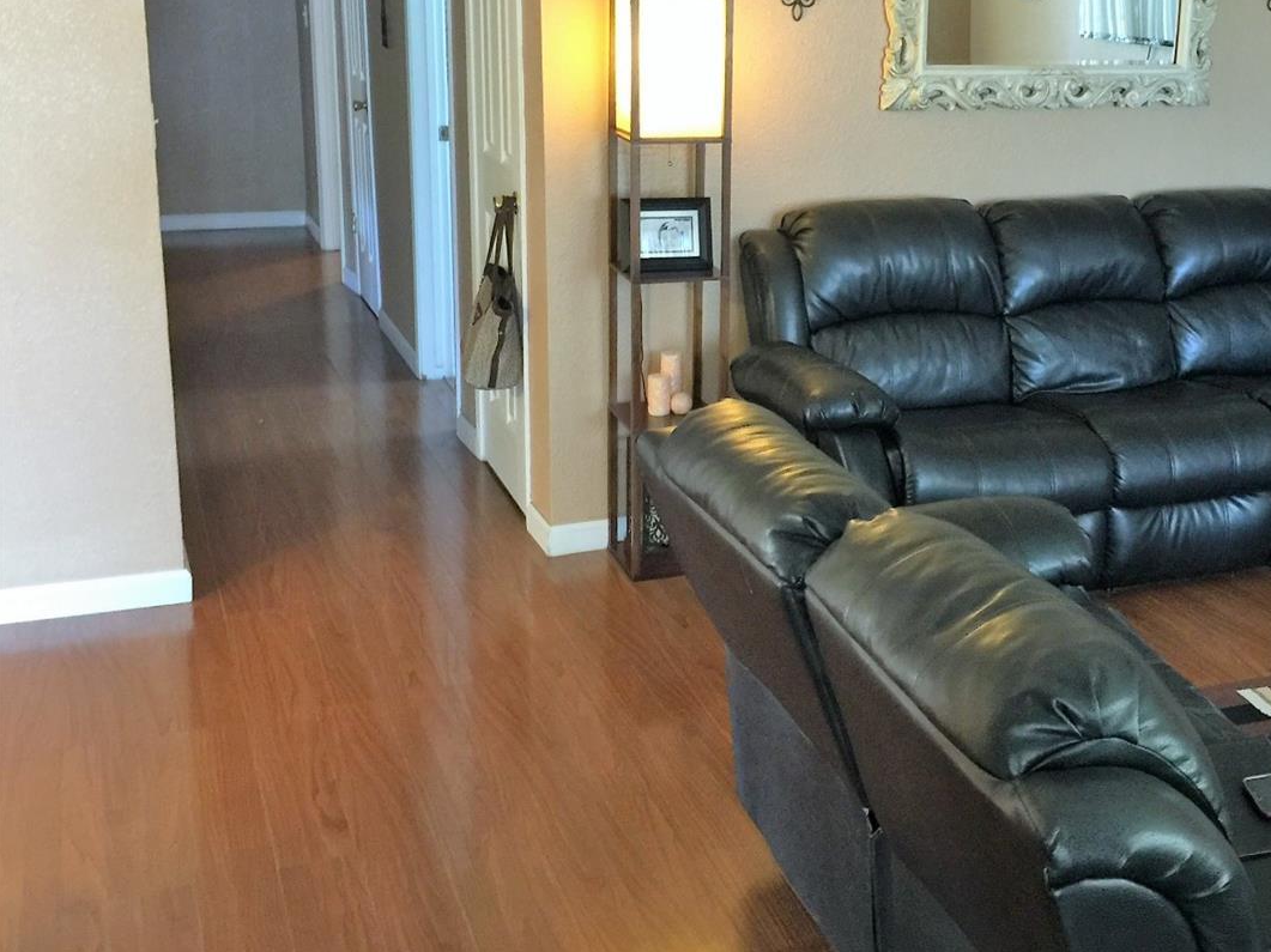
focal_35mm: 41
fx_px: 1505
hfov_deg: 44.8
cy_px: 325
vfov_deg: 34.8
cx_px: 895
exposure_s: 1/8
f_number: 2.2
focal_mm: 4.15
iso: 125
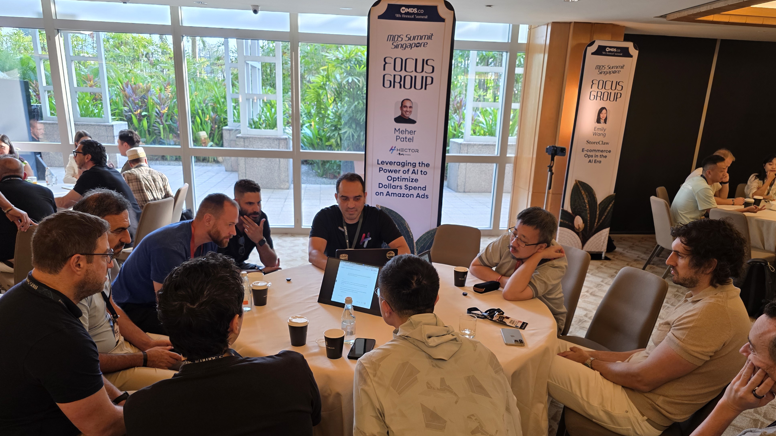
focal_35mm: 26
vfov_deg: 44.1
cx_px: 395
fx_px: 535
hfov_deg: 71.9
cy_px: 265
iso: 125
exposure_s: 1/100
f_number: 1.7
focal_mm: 6.3
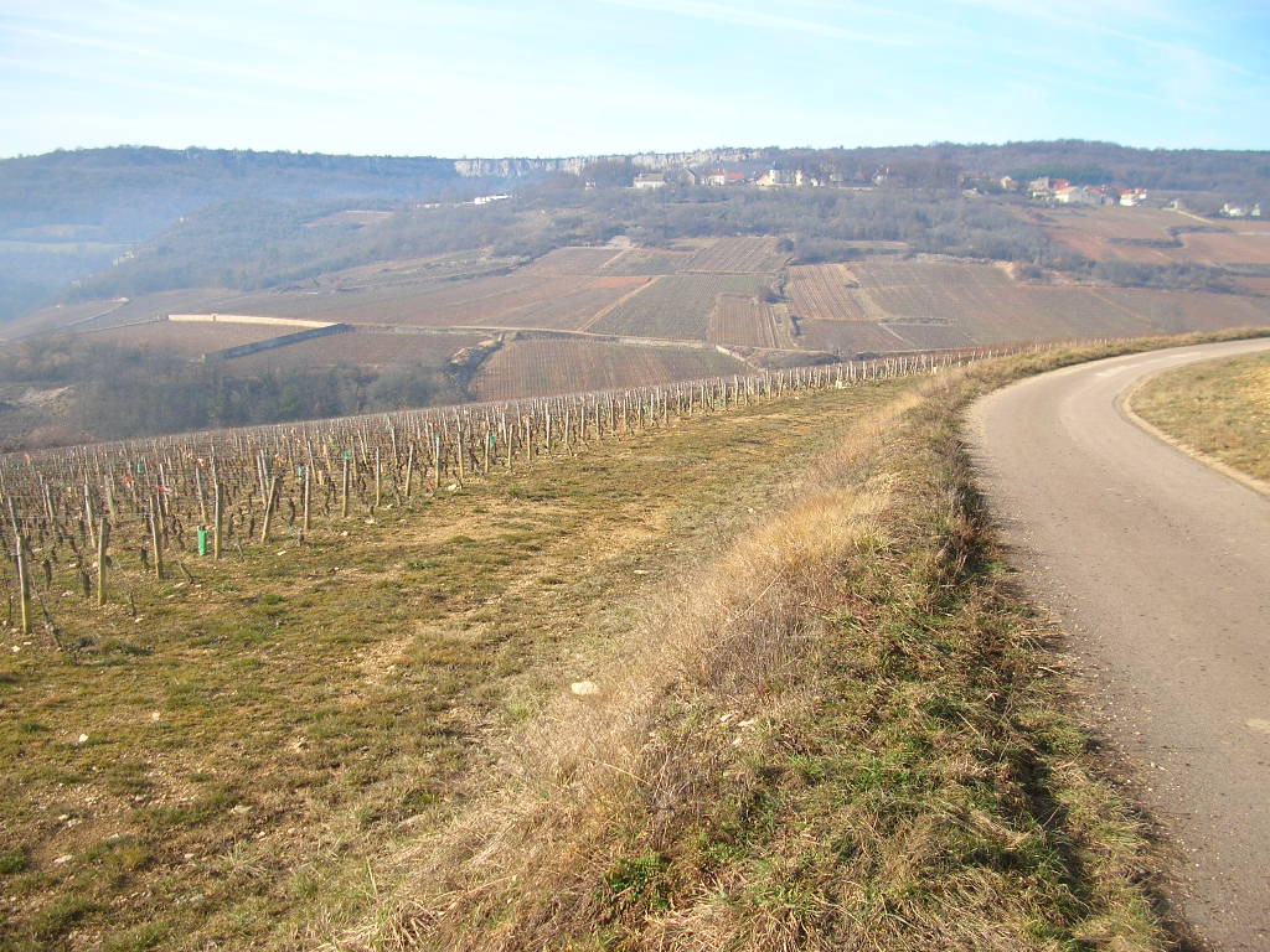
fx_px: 1284
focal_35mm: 35
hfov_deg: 52.6
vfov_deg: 40.7
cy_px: 476
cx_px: 635
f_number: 2.8
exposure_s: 1/445
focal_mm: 5.8
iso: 50
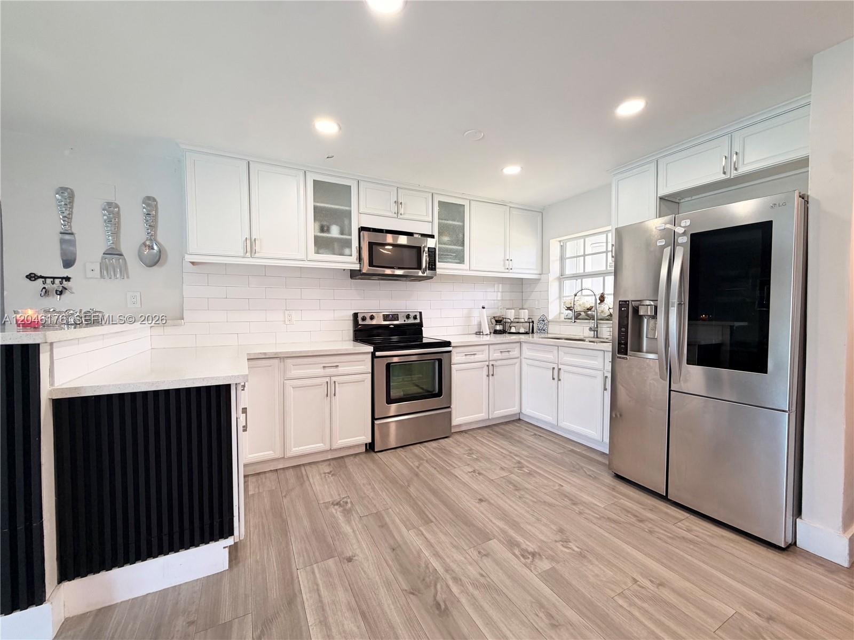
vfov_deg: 85.7
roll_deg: -0.4
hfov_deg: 102.1
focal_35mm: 14
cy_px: 320
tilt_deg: -2.4
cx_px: 427
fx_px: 345
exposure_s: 1/120
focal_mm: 2.22
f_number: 2.2
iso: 200
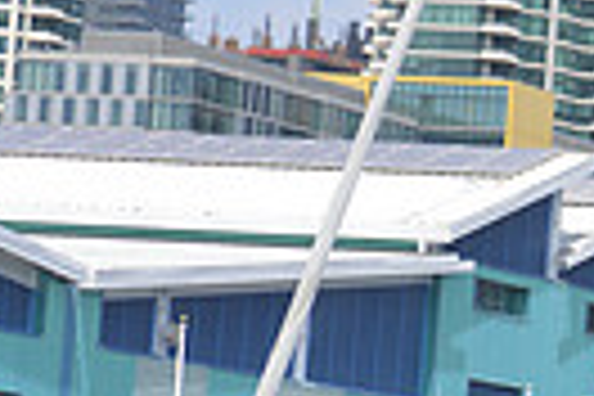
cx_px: 1166
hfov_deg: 5.6
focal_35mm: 363
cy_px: 482
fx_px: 5992
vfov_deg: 3.8
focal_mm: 55
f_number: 9
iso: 100
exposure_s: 1/320
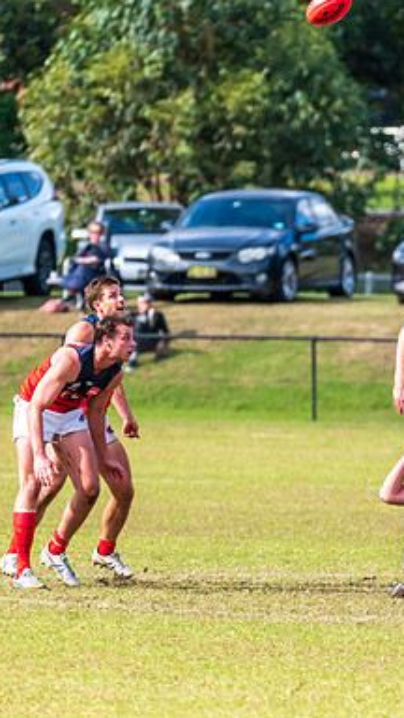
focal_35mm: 650
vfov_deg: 3.3
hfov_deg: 1.9
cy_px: 387
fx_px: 12379
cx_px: 491
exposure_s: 1/1600
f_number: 7.1
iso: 800
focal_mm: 380
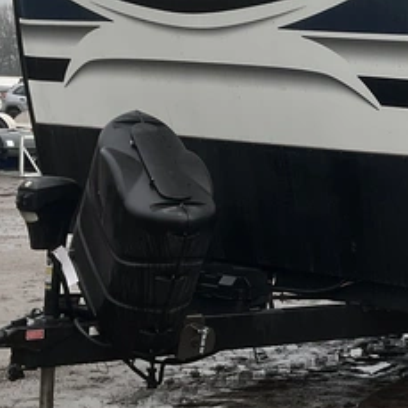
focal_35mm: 84
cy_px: 110
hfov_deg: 19.9
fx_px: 1120
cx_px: 433
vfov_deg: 20.5
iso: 20
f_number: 1.8
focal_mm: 3
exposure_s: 1/197
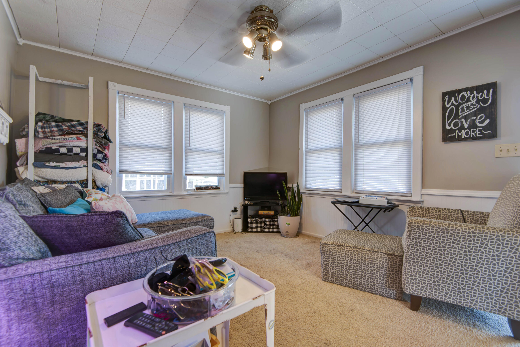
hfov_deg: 96.7
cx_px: 260
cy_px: 174
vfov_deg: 73.8
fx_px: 231
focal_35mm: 16
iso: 100
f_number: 6.7
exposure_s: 1/15
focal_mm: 16
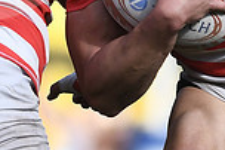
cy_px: -85
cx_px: 235
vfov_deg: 0.8
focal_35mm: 1716
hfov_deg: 1.2
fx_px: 10713
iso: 250
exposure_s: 1/3200
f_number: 2.8
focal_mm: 300
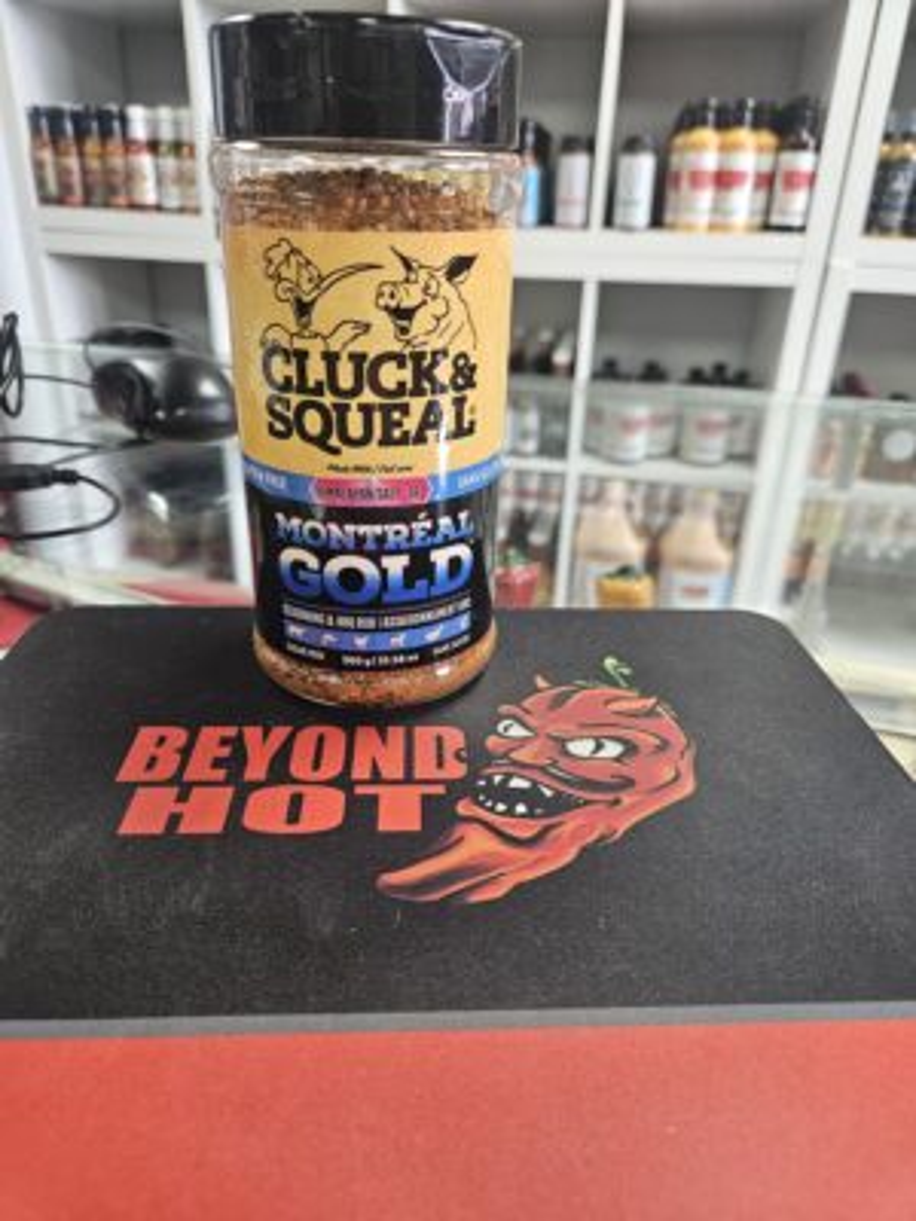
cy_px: 610
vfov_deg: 73.9
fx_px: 811
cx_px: 458
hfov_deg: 58.9
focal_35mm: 23
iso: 250
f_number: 1.8
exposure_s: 1/120
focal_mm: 5.4
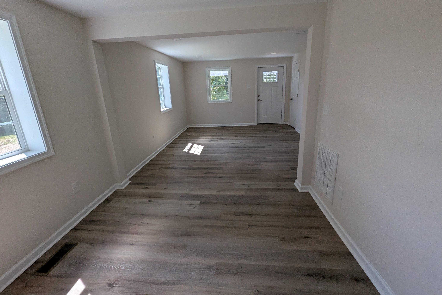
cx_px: 220
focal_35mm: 14
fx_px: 172
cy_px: 138
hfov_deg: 104.3
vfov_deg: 81.1
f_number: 2.2
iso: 128
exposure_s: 1/478
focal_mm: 1.95
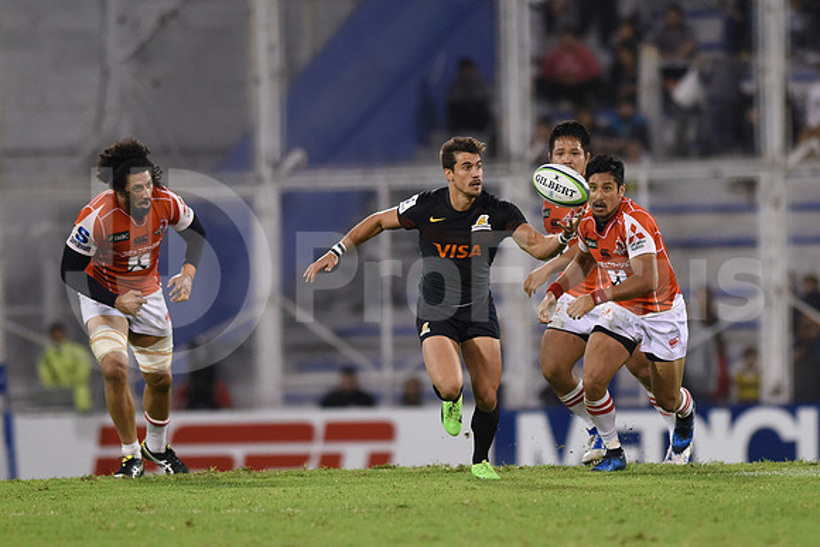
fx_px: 6835
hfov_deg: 6.9
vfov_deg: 4.6
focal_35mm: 300
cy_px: 274
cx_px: 410
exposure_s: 1/800
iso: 2000
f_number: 2.8
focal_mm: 300
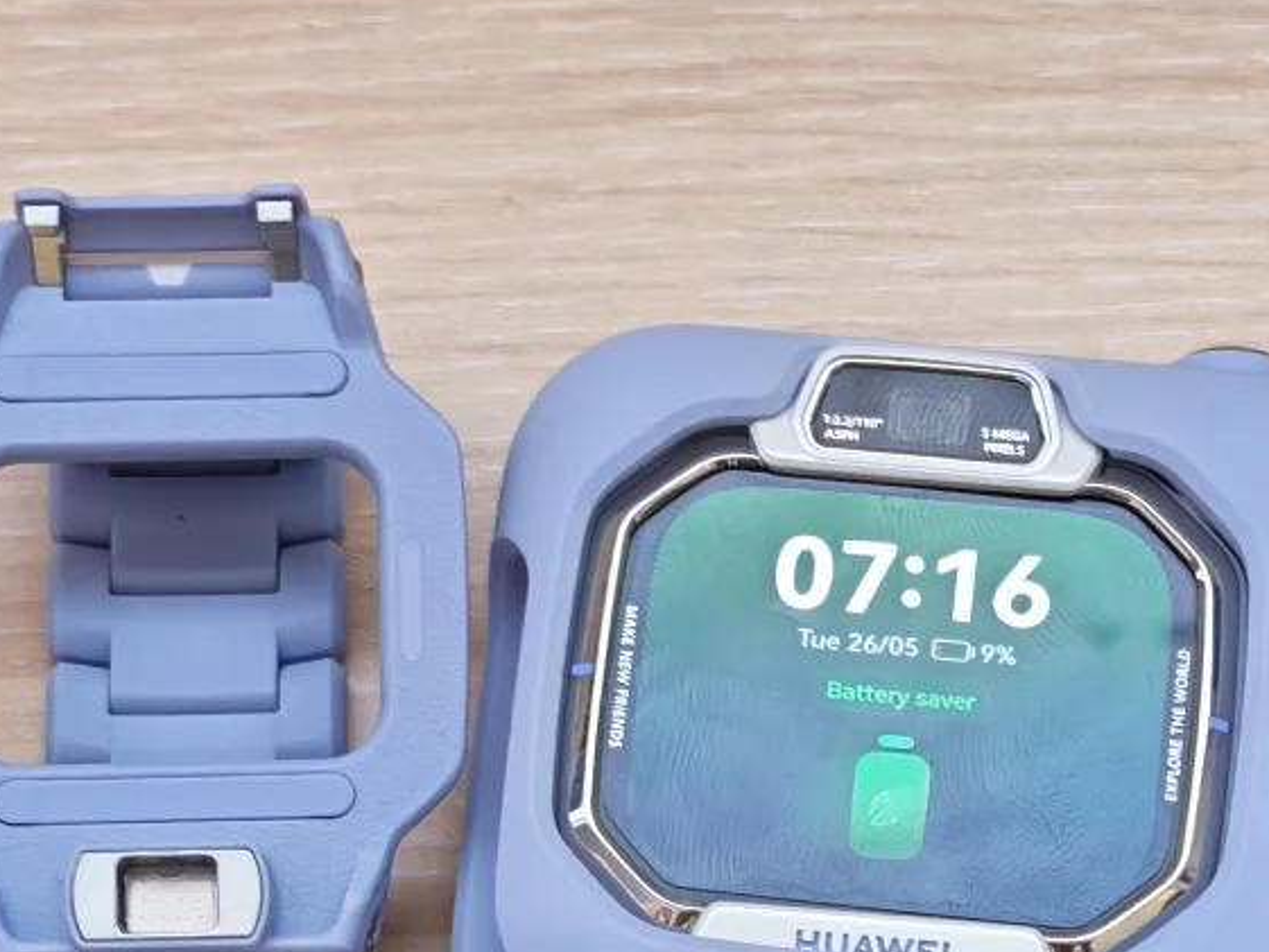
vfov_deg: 9.0
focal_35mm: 164
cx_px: 871
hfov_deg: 12.0
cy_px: 1056
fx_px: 6013
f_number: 1.6
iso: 160
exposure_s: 1/50
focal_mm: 5.4
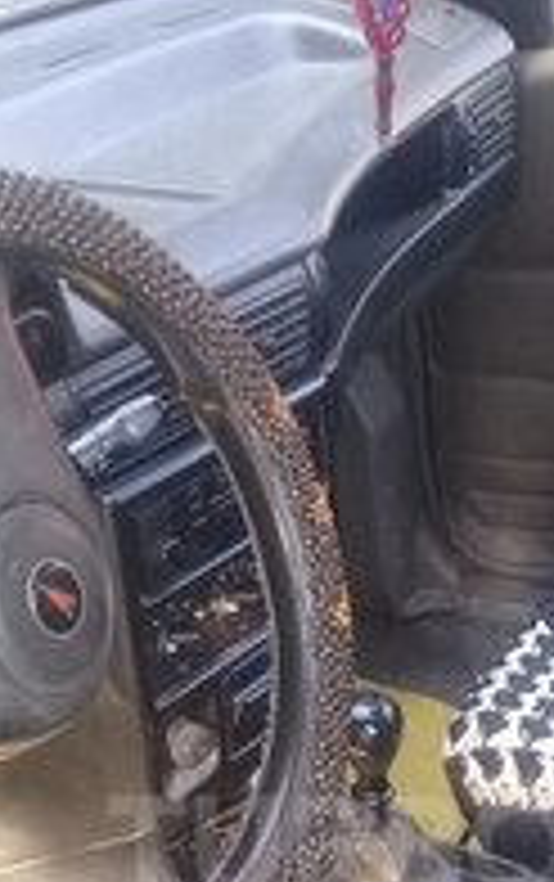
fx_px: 1999
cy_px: 846
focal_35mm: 83
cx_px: 455
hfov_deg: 15.7
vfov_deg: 24.0
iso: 100
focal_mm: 3.3
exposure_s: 1/33
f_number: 2.2
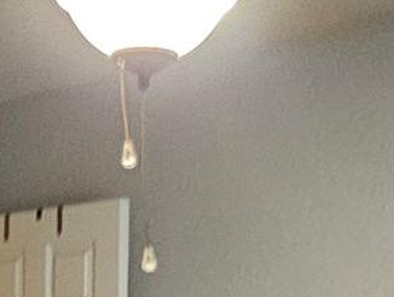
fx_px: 1059
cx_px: 136
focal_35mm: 93
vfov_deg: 13.4
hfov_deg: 21.0
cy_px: 616
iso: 320
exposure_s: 1/30
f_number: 2.2
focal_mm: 2.2
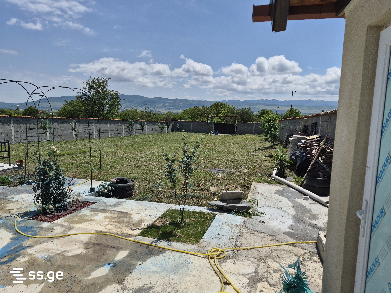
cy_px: 146
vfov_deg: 58.9
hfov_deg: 73.9
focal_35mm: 23
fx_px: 260
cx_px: 196
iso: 64
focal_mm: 5.4
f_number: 1.8
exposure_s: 1/7696
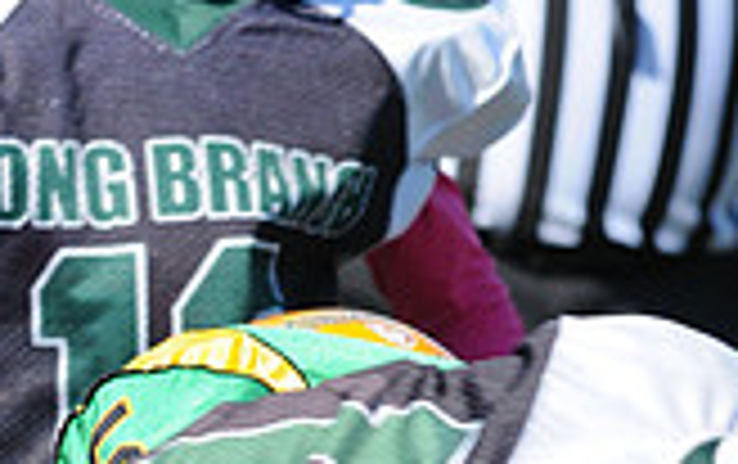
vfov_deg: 0.8
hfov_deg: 1.3
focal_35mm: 1615
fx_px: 32527
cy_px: 905
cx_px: -56
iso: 200
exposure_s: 1/500
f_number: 7.1
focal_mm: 300
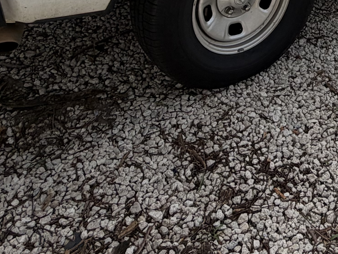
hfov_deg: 31.8
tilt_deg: -18.5
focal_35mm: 54
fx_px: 527
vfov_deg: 23.5
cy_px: -88
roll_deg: -3.9
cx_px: 363
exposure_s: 1/1050
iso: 25
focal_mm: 2.22
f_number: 2.2
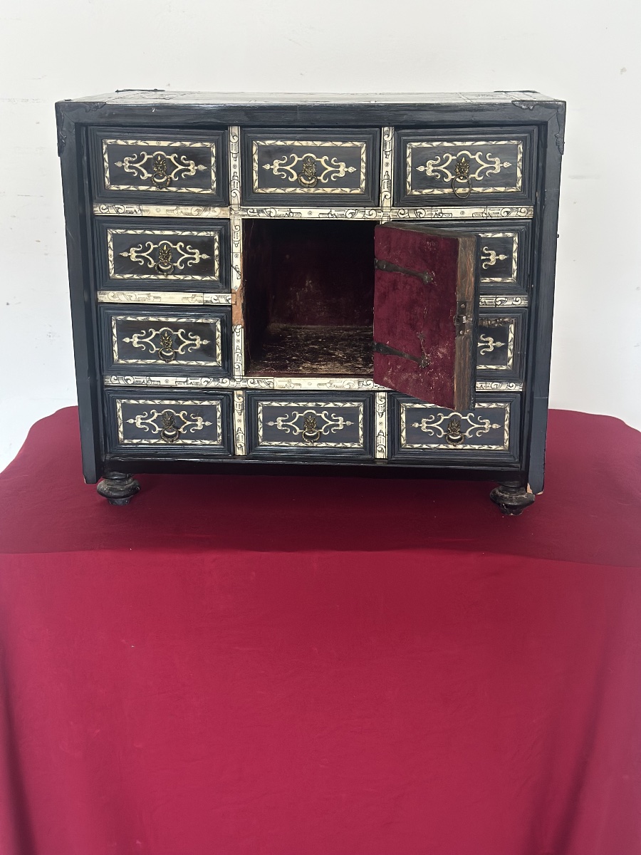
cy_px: 428
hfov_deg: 30.3
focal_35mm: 48
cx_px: 320
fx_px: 1185
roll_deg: +0.6
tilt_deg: -15.6
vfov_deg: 39.7
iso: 400
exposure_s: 1/40
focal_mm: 6.86
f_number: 1.78
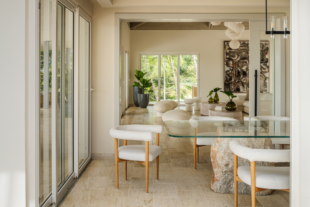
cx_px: 155
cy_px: 104
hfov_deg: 43.6
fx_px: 387
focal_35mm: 45
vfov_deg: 29.9
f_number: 16
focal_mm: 45
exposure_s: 1/160
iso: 250
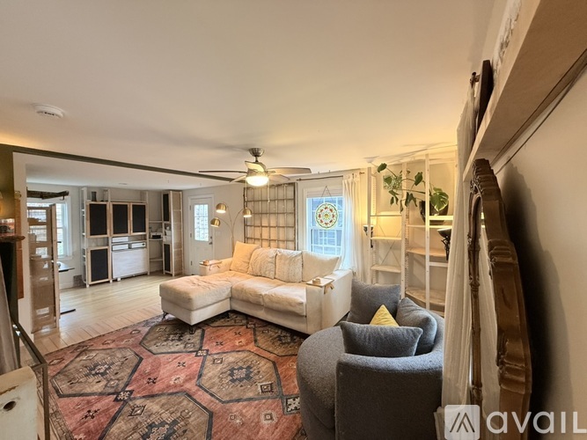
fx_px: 237
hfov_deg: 102.1
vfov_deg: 85.7
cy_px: 220
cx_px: 294
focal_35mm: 14
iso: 160
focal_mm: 2.22
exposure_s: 1/60
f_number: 2.2
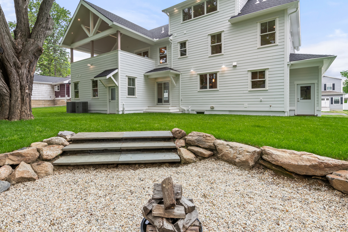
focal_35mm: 19
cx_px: 162
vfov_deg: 64.4
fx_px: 184
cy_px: 106
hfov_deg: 86.8
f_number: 11
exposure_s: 1/50
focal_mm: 14
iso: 250
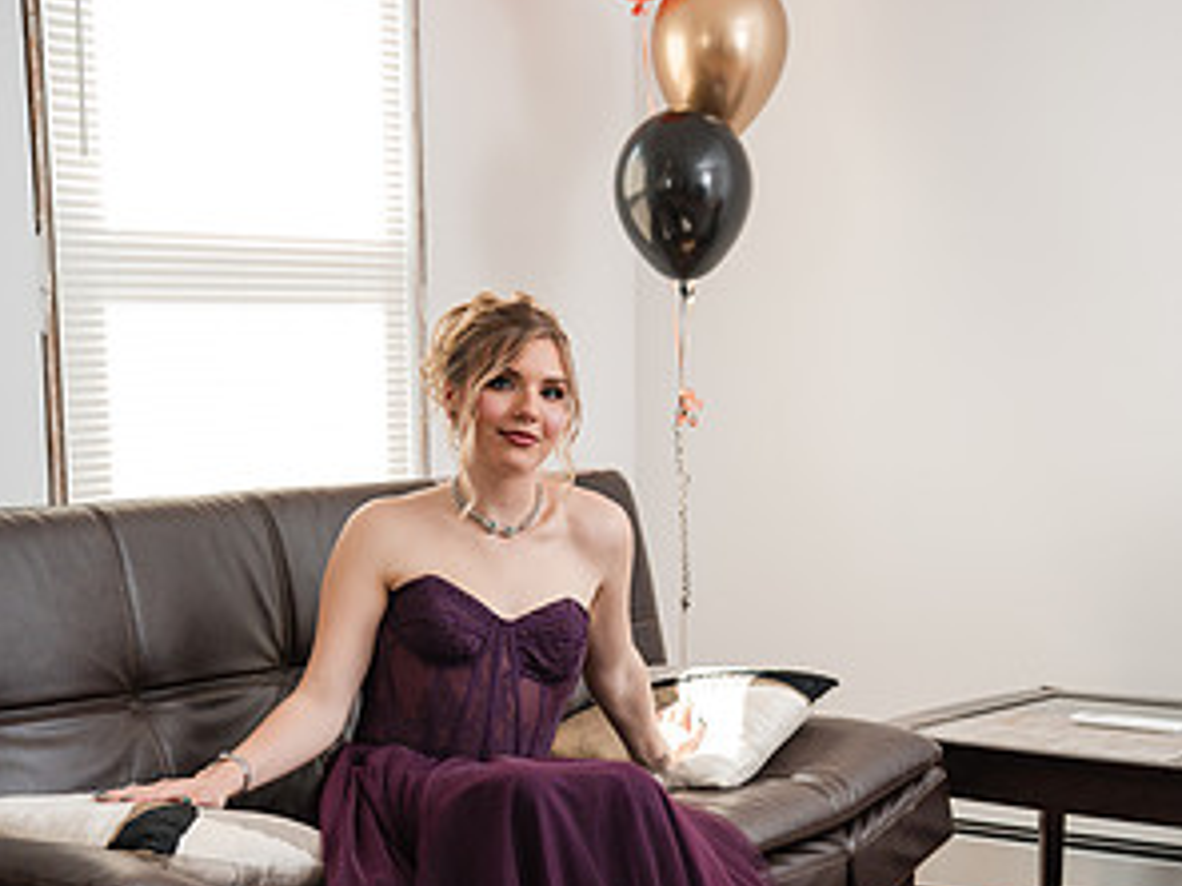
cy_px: 690
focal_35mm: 73
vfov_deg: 20.0
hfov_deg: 26.7
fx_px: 2493
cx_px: 591
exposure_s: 1/250
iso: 640
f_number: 3.2
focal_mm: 50
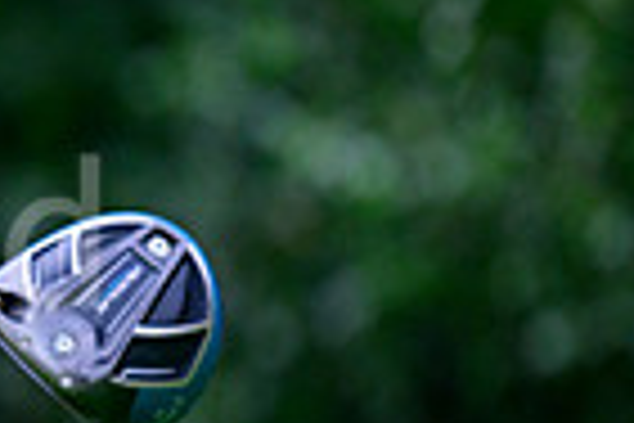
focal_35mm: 1646
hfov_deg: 1.3
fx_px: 28986
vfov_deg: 0.8
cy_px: 277
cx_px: -472
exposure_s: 1/1600
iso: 1600
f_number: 5.6
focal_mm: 400
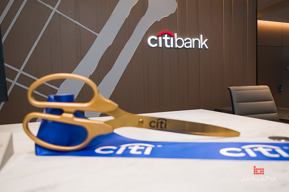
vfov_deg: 46.0
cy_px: 98
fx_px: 227
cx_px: 147
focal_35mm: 28
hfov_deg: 65.0
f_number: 3.5
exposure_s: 1/200
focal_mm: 27
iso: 400
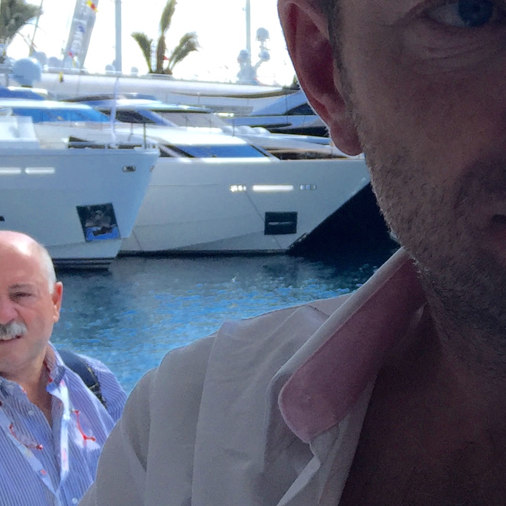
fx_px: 1538
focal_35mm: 93
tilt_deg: -1.7
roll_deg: -0.2
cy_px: 195
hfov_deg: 16.7
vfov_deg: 18.7
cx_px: 787
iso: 32
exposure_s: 1/842
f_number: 2.2
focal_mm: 4.15
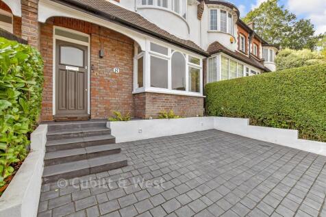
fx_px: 136
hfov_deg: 100.4
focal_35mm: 15
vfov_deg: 77.3
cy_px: 108
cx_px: 163
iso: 160
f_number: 8
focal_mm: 10
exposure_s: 1/100
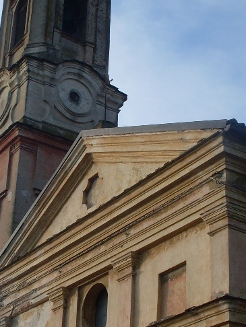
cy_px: 204
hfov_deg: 18.4
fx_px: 757
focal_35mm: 80
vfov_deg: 24.3
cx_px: 79
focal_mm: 6.3
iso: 80
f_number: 8.4
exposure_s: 1/90
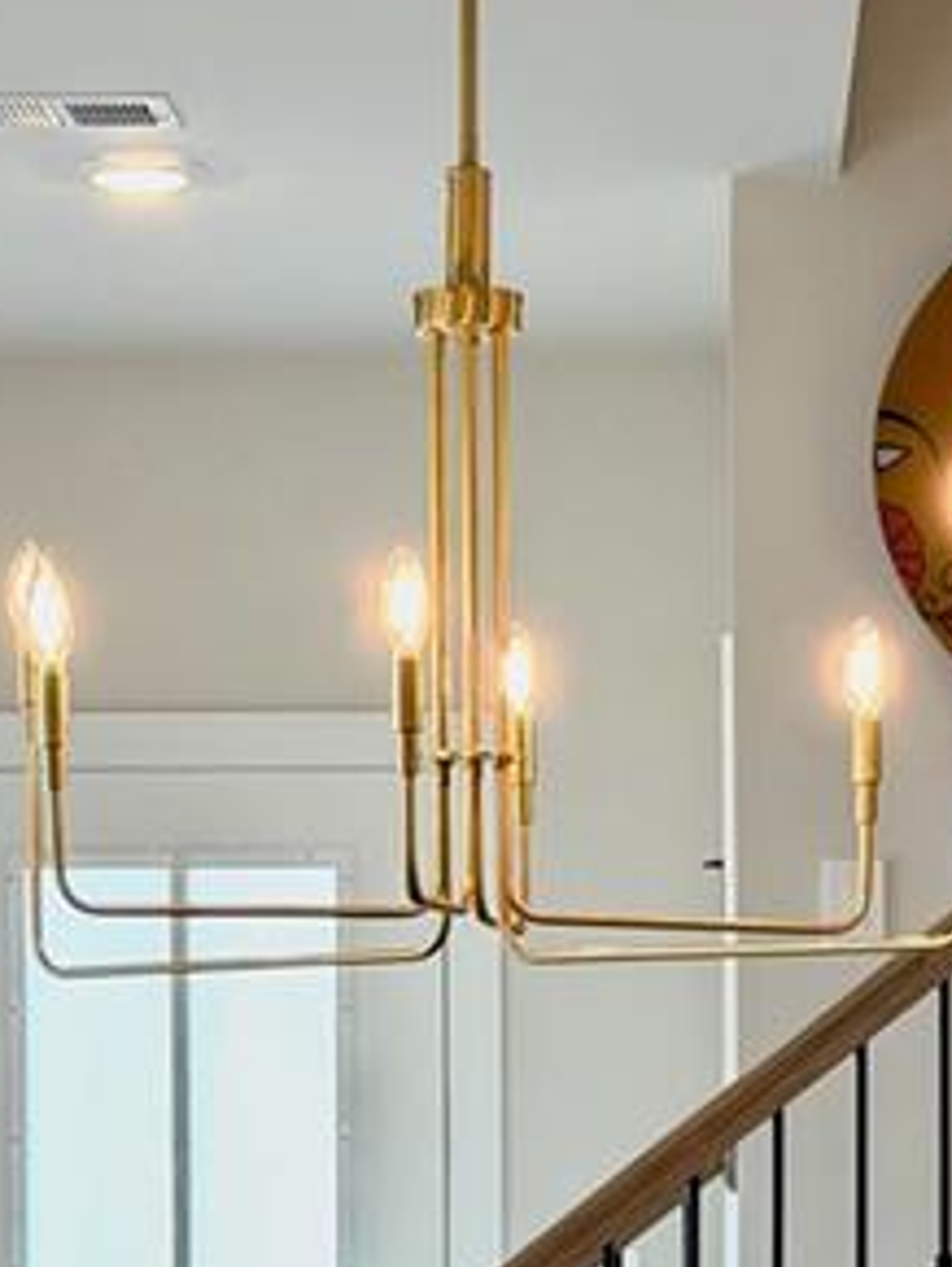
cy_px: 1210
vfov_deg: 15.3
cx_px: 668
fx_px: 4650
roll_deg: +0.2
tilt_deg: +0.0
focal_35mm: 127
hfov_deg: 11.7
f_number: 1.78
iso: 160
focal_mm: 6.76
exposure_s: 1/221
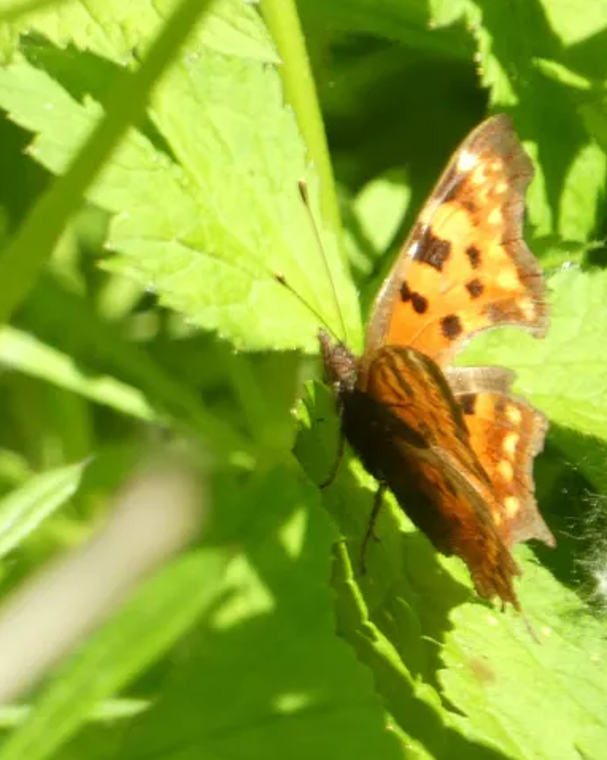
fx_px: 18268
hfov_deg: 1.9
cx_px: 412
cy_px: 380
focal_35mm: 813
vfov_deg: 2.4
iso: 160
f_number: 5.6
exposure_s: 1/100
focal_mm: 111.5
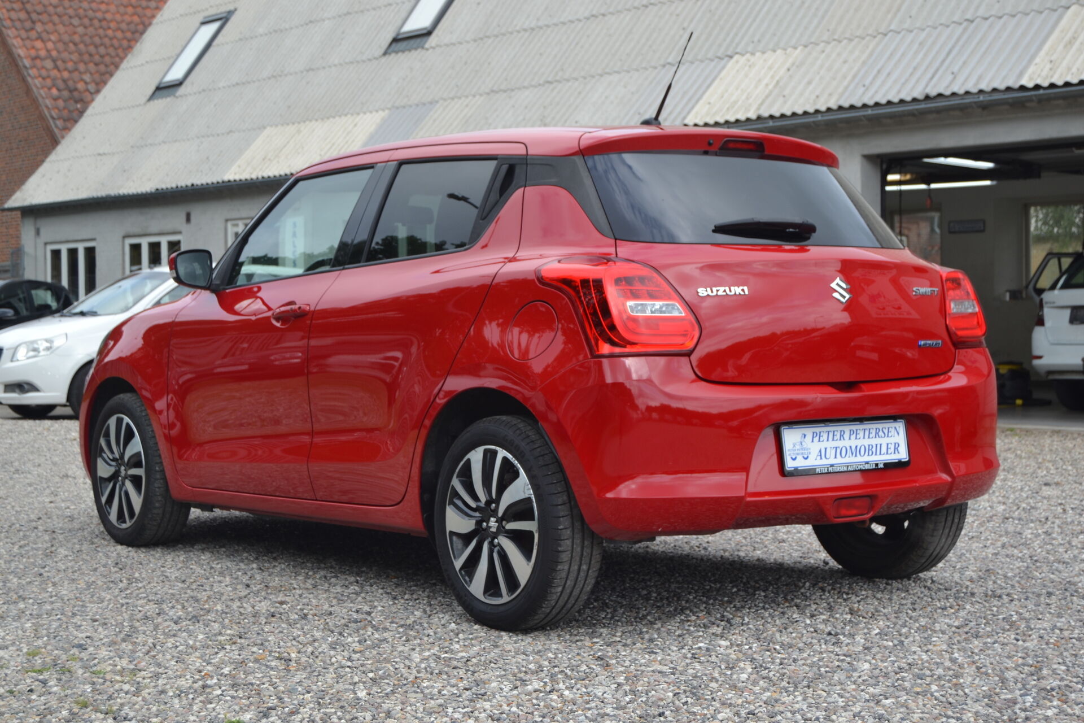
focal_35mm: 57
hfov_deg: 35.1
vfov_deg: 23.8
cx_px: 542
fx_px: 1716
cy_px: 362
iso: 100
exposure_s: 1/200
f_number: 7.1
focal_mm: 38
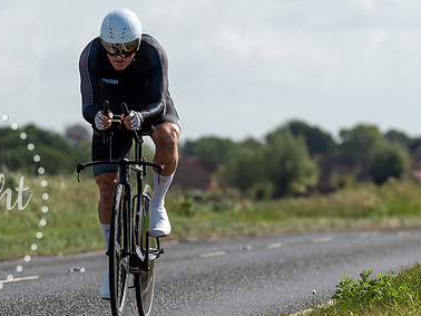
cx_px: 107
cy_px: 180
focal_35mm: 416
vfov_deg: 3.6
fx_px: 5056
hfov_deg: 4.8
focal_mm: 191
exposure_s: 1/1000
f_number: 5
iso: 125
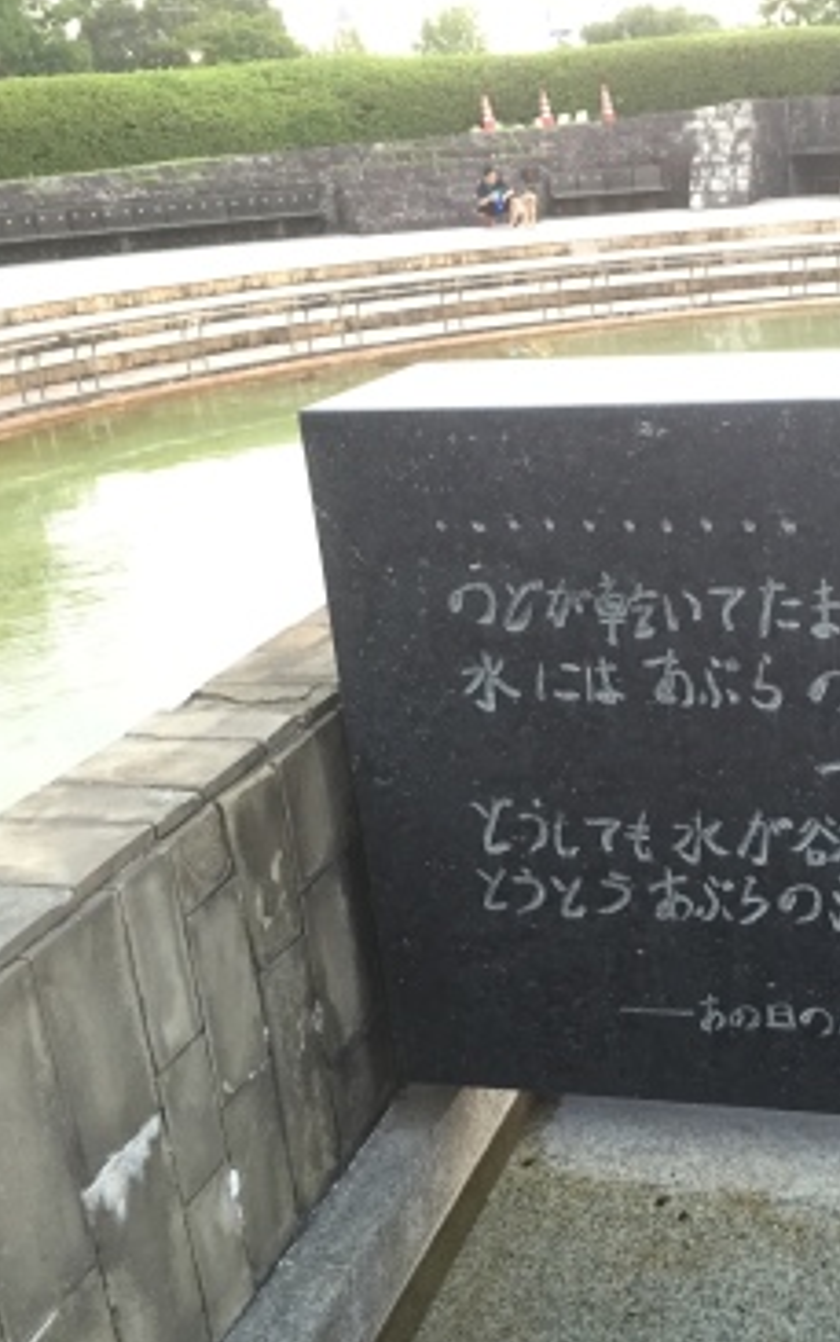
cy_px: 680
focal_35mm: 42
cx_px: 723
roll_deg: +3.3
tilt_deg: -19.5
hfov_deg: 29.5
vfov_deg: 47.2
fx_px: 1537
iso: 125
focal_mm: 4.15
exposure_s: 1/30
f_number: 2.2
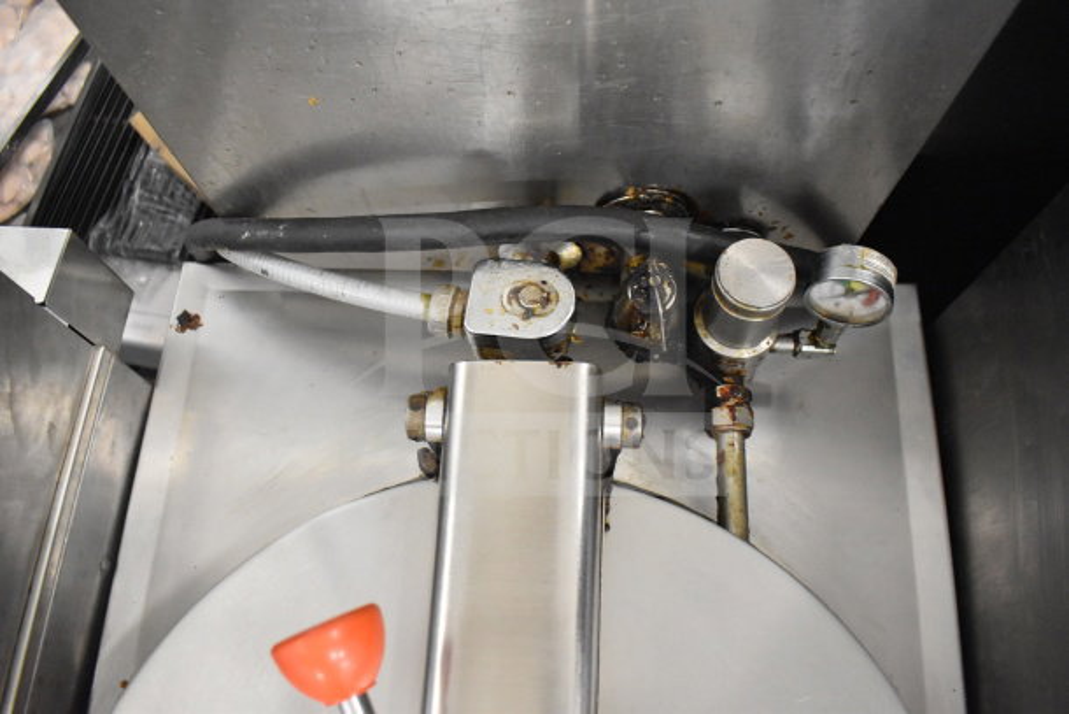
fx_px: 802
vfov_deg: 48.0
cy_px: 357
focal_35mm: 27
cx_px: 534
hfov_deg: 67.4
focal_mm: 18
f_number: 4
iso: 6400
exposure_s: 1/60
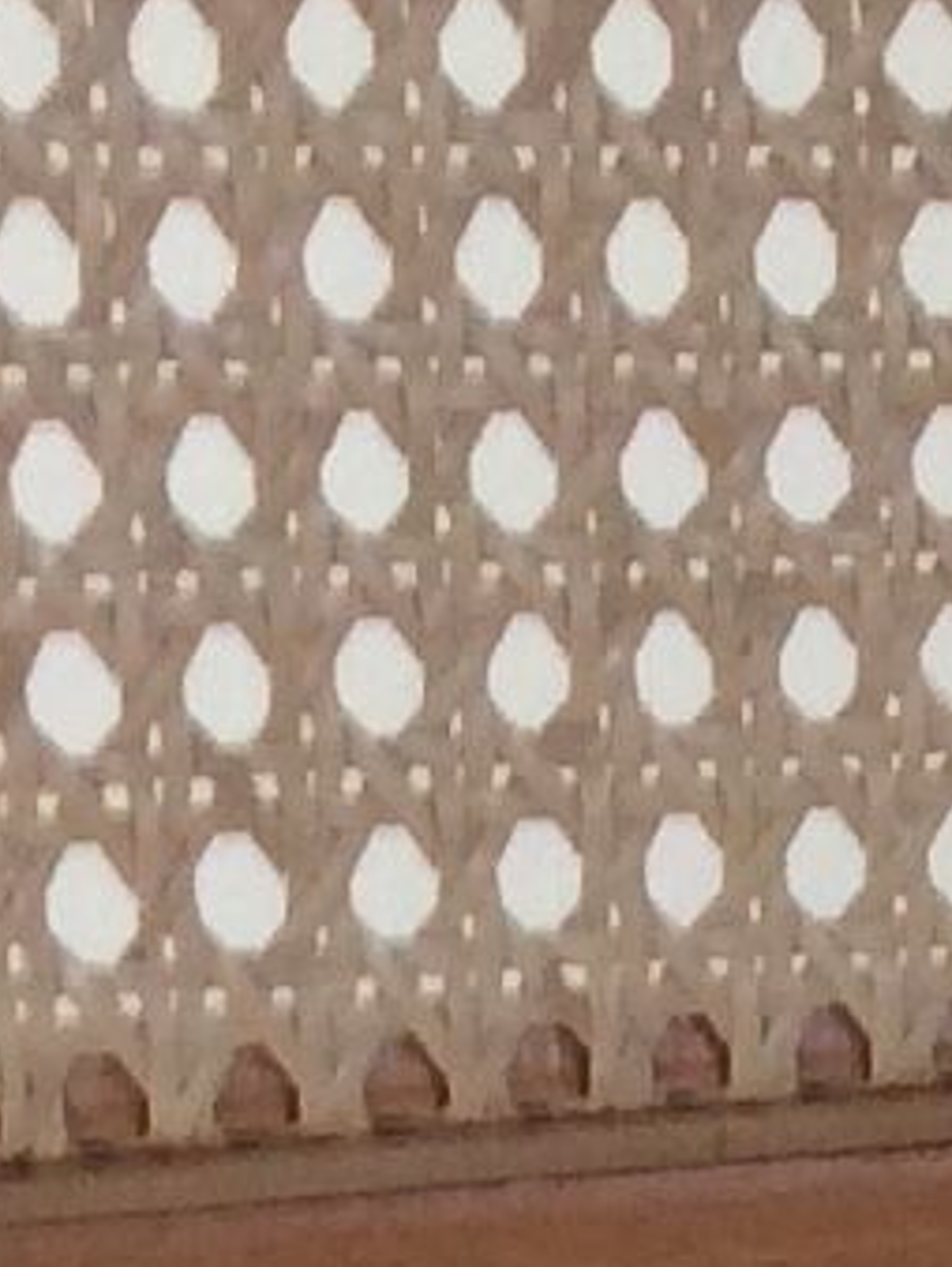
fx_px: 8973
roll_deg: -2.3
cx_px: 2586
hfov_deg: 5.8
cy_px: 3985
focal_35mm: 245
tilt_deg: -27.9
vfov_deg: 7.1
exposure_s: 1/25
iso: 40
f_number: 2.4
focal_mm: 3.3
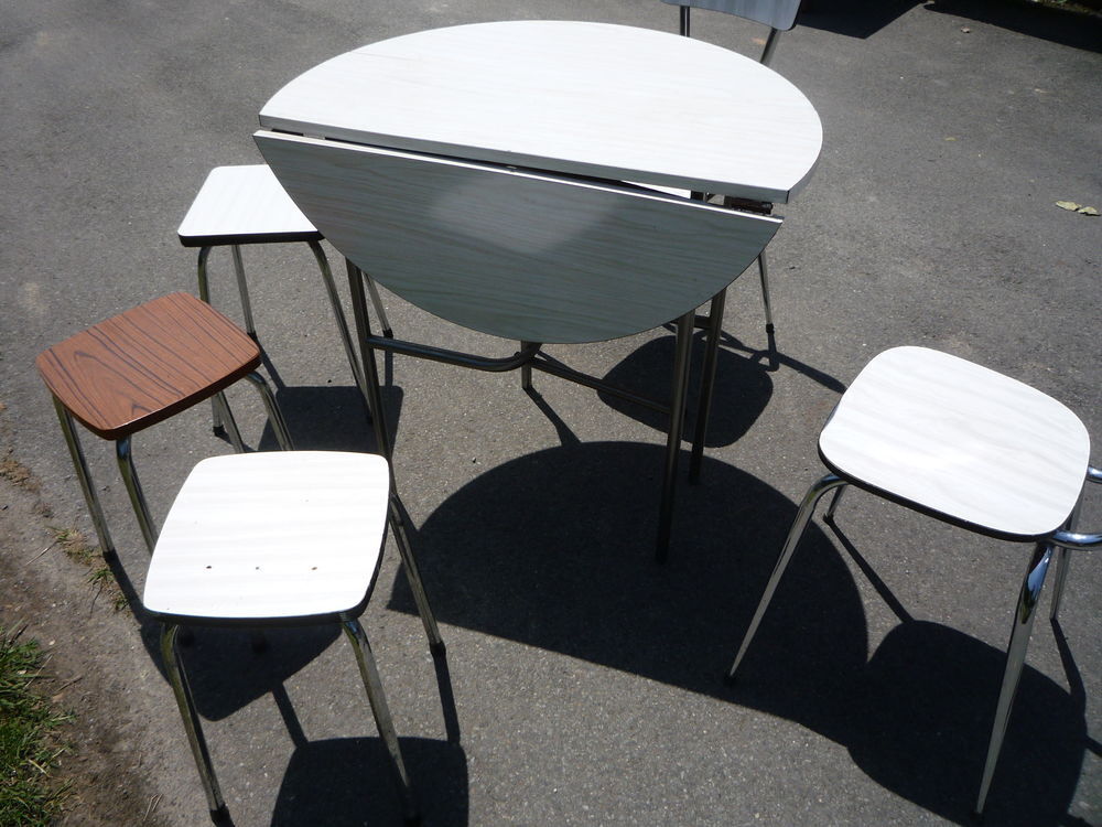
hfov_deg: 60.0
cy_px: 414
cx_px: 551
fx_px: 955
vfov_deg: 46.8
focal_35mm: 30
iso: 100
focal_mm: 5.2
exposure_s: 1/500
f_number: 5.6
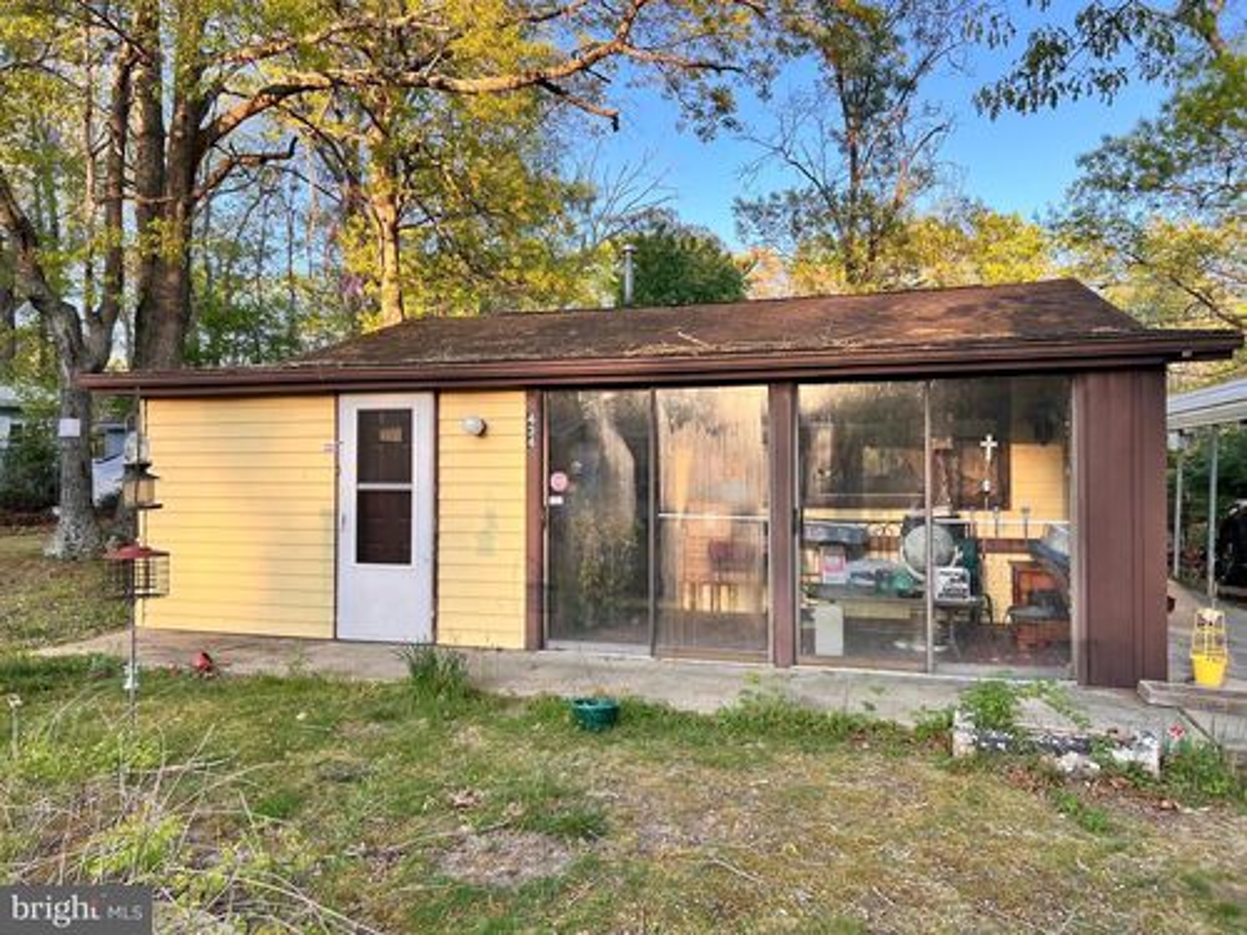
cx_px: 624
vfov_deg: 53.1
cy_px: 468
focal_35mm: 26
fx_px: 937
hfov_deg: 67.3
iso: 50
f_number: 1.5
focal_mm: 5.7
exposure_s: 1/486
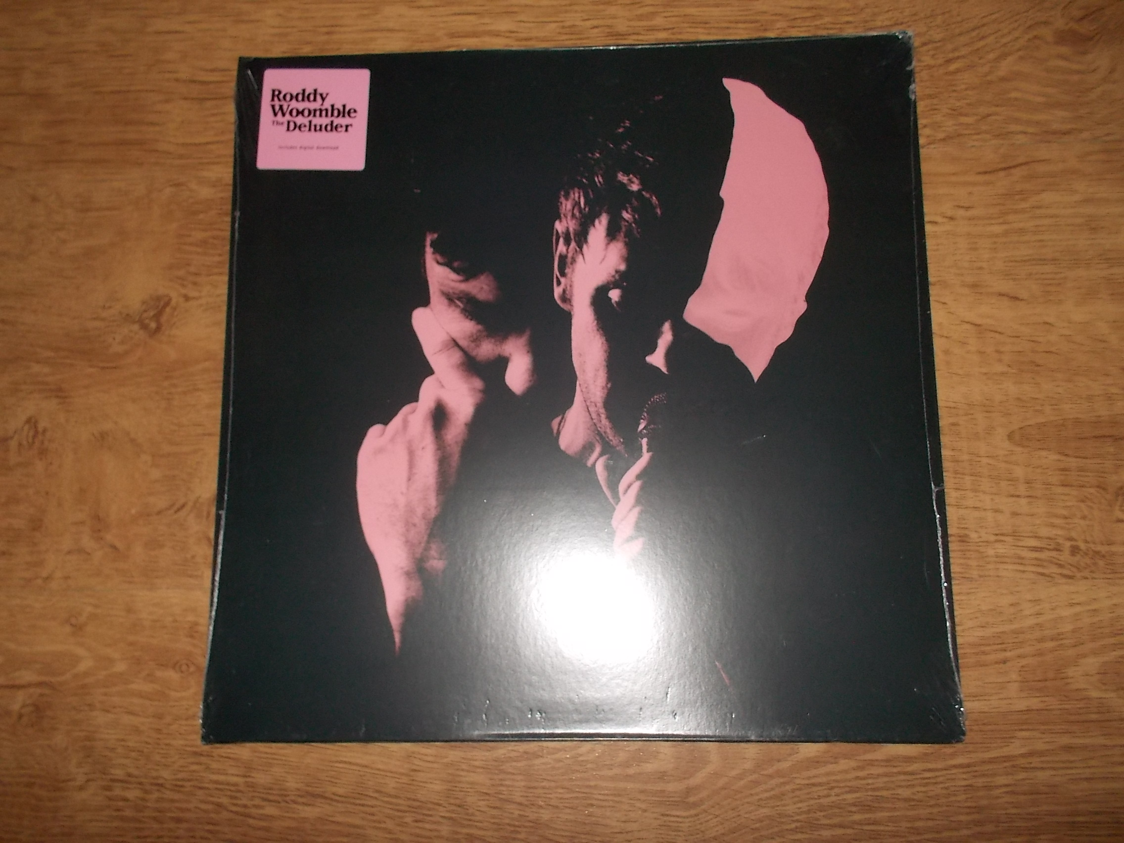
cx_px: 562
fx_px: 942
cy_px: 422
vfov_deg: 48.2
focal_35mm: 29
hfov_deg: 61.7
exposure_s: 1/30
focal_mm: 4.1
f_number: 3.3
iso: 200
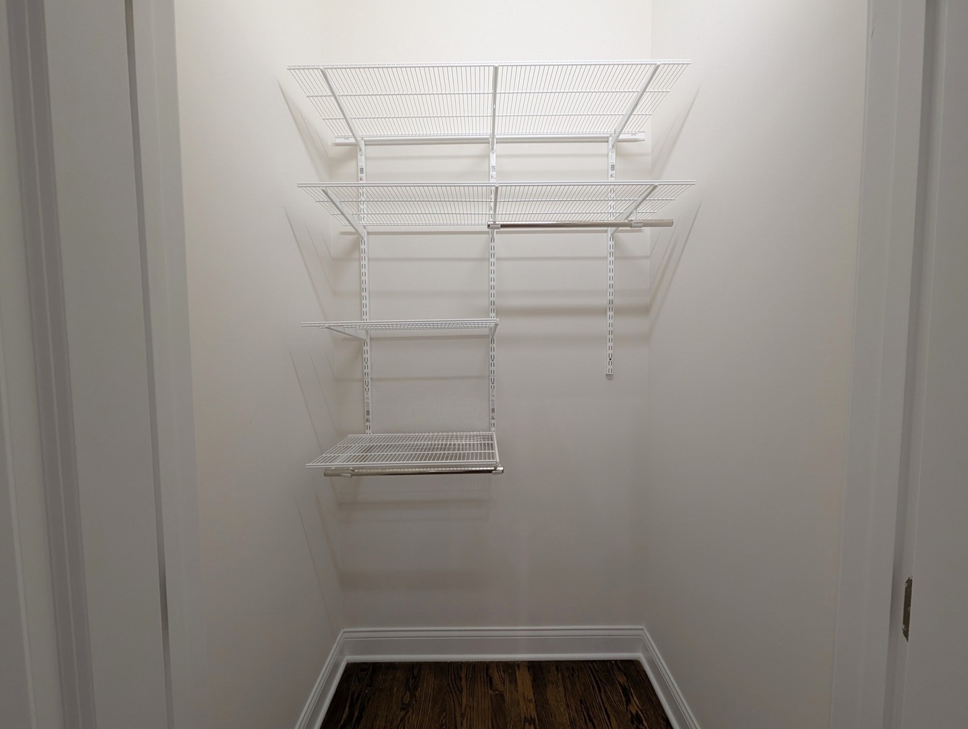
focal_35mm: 13
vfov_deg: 90.1
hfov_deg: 106.1
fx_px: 364
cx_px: 484
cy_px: 364
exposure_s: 1/24
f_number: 2.2
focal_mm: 1.95
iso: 57
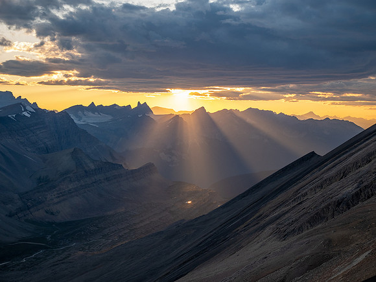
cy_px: 141
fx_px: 695
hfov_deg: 30.3
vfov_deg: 22.9
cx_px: 188
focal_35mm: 64
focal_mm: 32
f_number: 8
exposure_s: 1/100
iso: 200
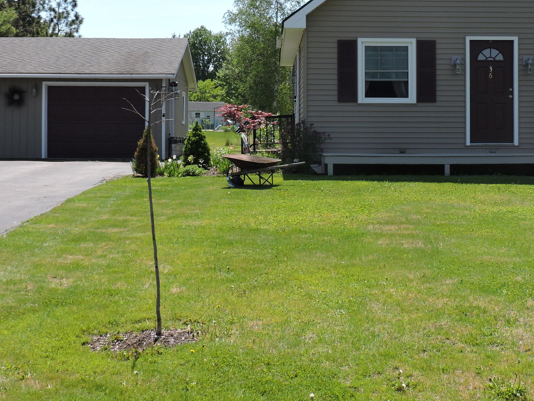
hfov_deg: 32.1
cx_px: 304
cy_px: 112
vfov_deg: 24.2
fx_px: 926
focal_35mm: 60
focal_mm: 6.2
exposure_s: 1/800
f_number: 3.3
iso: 100
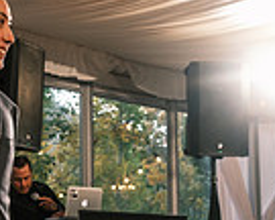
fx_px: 887
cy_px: 180
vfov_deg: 14.1
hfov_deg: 17.1
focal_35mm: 109
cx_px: -18
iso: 400
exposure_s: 1/250
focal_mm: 18
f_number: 2.8
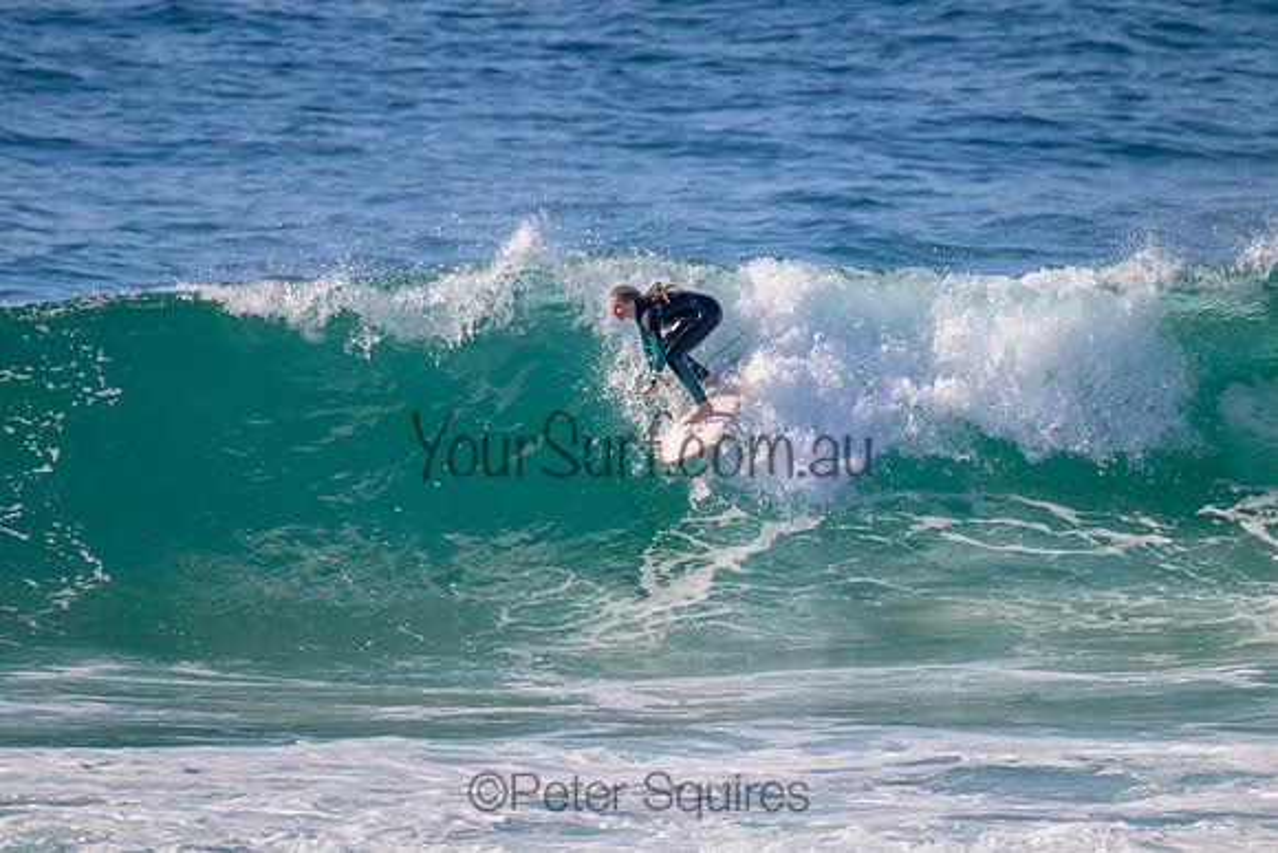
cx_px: 639
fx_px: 28405
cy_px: 426
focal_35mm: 800
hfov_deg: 2.6
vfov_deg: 1.7
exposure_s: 1/2000
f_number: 11
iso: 1600
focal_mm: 800
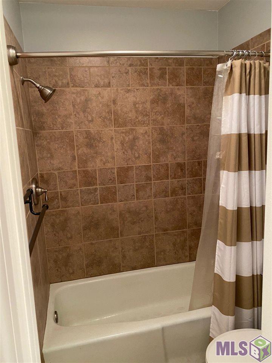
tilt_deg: -8.7
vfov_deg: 67.3
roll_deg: +1.6
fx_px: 272
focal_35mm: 26
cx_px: 136
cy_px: 182
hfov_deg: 53.1
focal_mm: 4.25
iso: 400
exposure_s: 1/40
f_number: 1.8
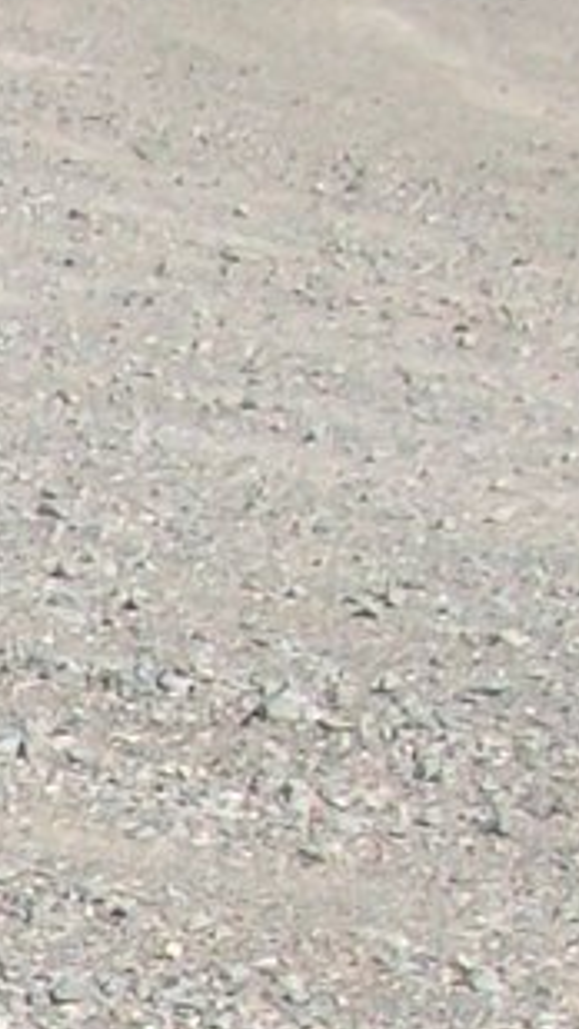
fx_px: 6300
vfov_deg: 8.8
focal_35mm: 231
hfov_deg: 4.6
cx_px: -2046
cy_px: 2131
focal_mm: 5.7
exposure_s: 1/320
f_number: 5.5
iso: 64
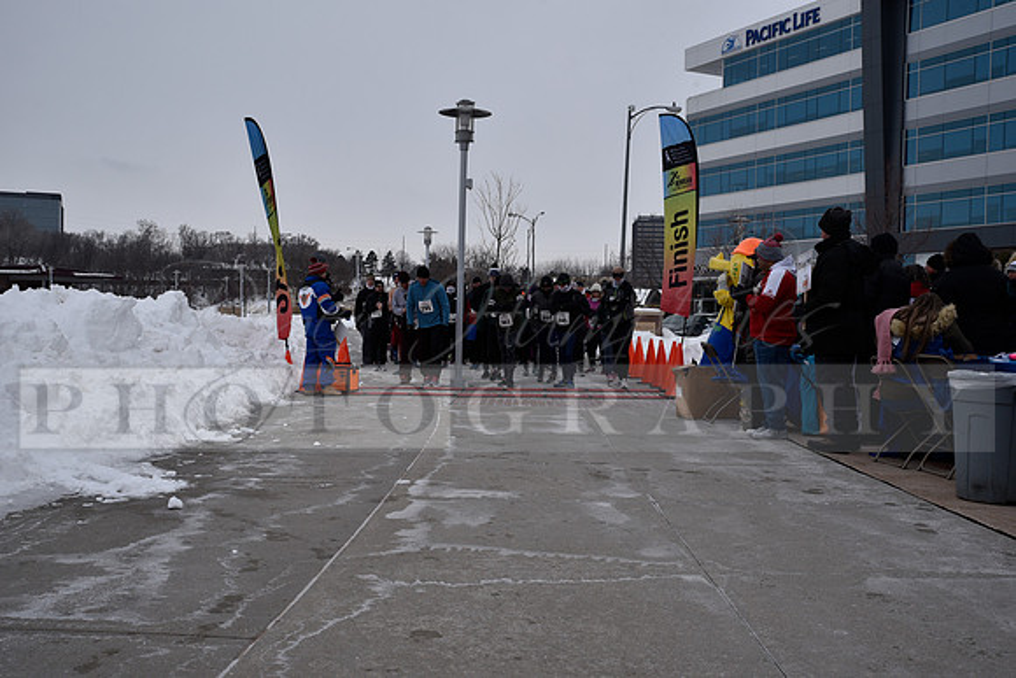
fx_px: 1016
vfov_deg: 36.9
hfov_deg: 53.1
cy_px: 339
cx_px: 508
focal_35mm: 36
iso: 400
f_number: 11
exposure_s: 1/500
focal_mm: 36
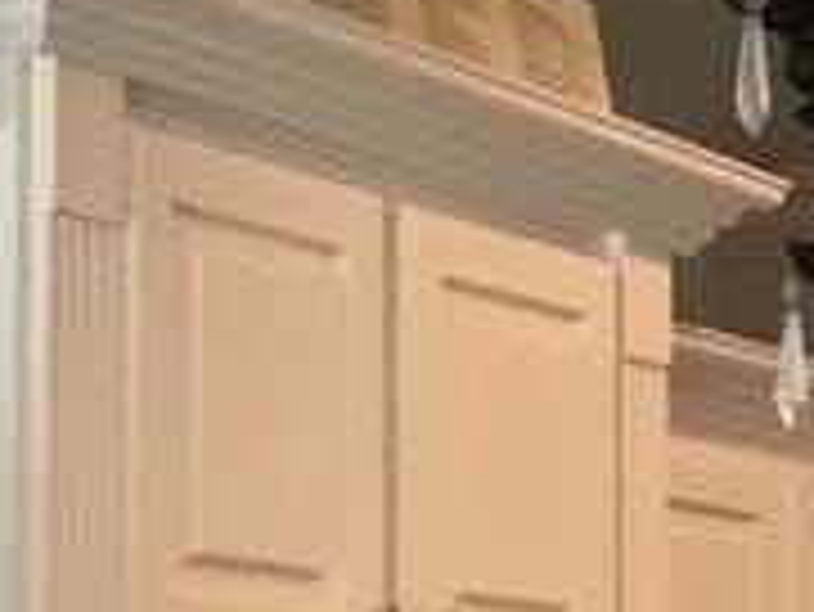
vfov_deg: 8.4
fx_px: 4118
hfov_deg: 10.1
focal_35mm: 175
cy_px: 688
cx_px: 1857
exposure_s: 1/30
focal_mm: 3.3
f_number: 2.4
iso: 100
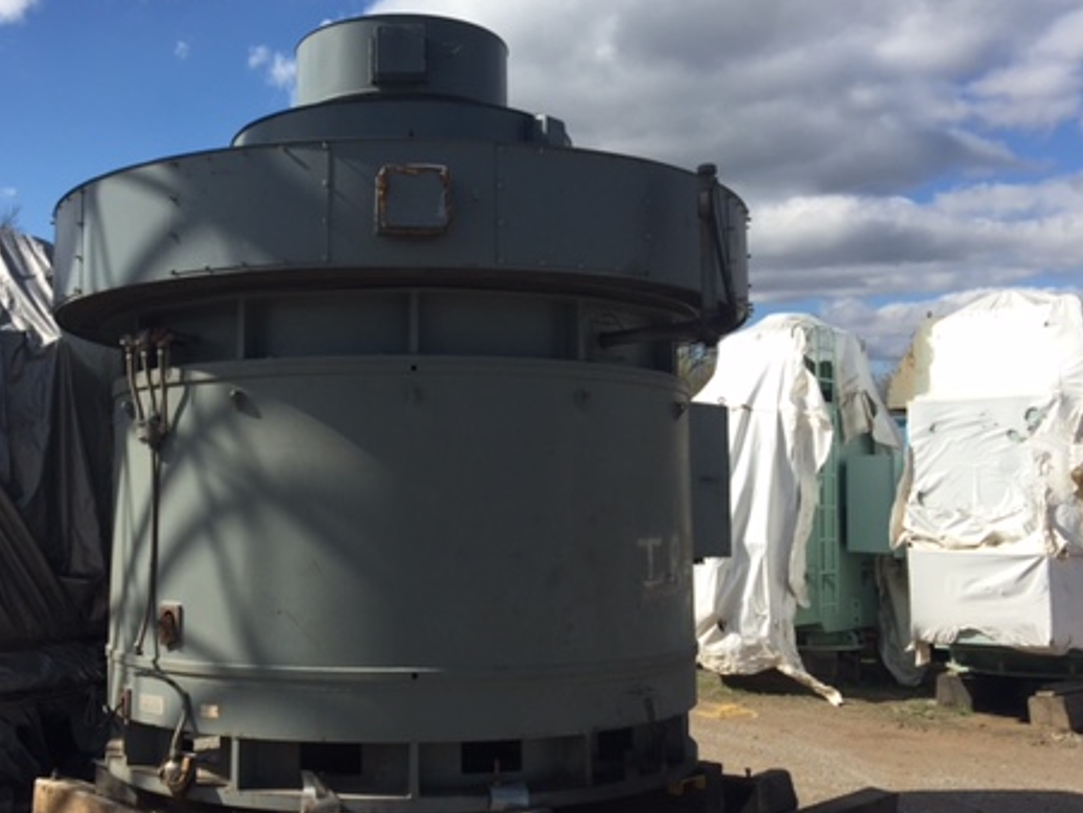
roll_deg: -0.4
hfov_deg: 45.4
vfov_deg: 35.2
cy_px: 404
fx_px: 1283
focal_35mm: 41
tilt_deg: +3.7
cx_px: 402
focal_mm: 4.15
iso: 32
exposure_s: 1/2198
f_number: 2.2
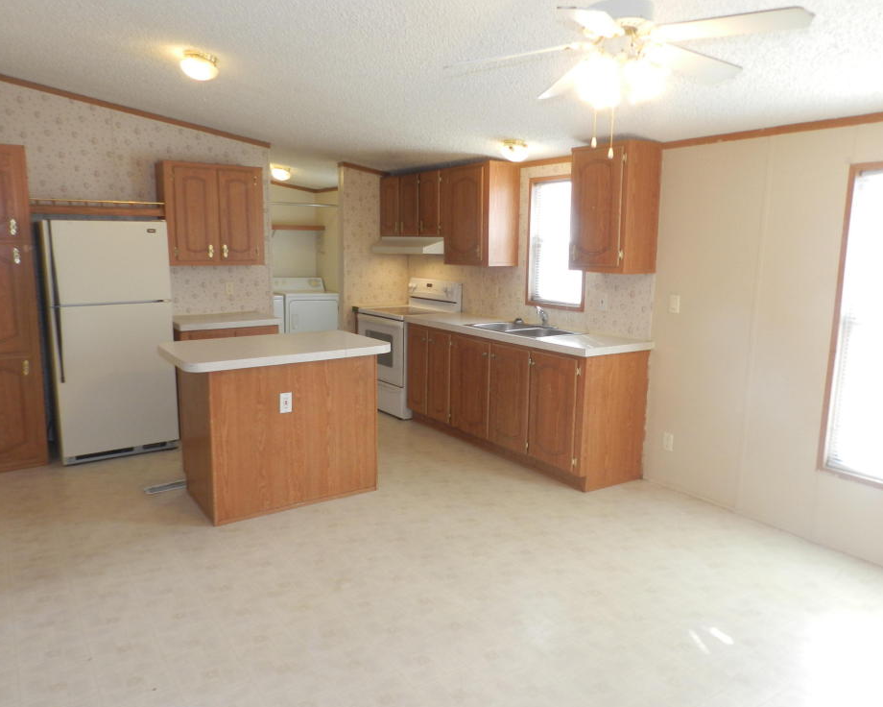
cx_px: 420
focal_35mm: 25
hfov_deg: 68.1
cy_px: 345
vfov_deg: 56.8
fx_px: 653
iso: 180
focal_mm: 4
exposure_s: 1/30
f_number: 3.4
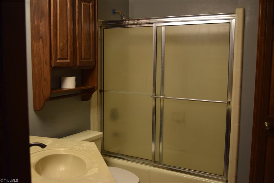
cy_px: 92
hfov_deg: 49.6
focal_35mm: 39
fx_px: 297
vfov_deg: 34.2
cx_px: 137
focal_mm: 26
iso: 560
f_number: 4
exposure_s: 1/60
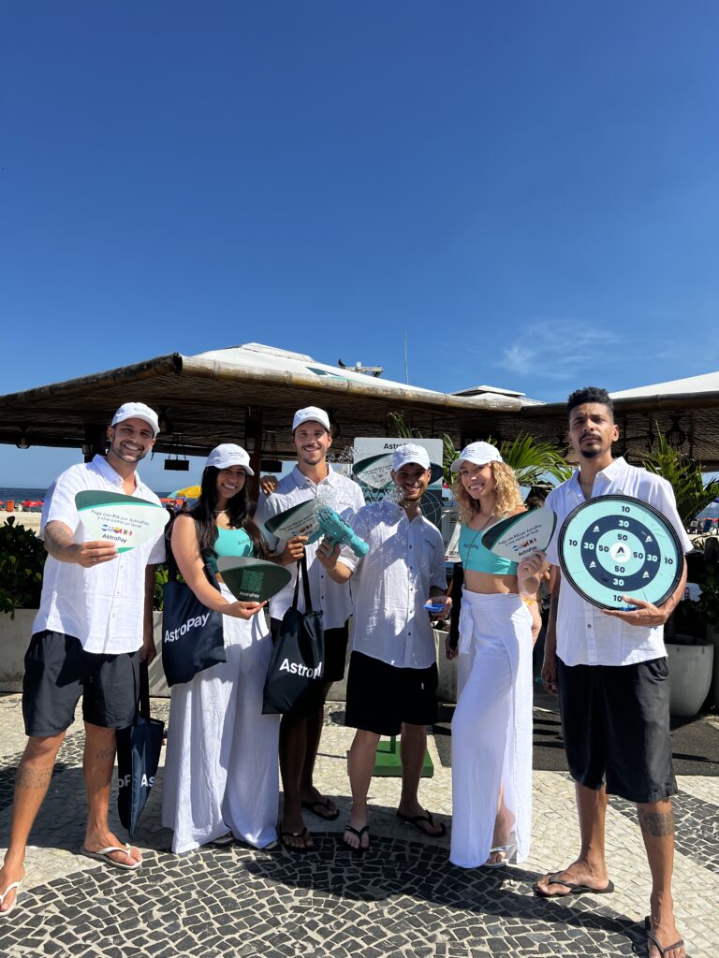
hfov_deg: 53.1
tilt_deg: +1.0
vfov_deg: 67.3
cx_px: 360
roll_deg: -1.2
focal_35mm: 26
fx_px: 720
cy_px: 479
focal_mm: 5.7
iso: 50
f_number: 1.5
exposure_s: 1/4831
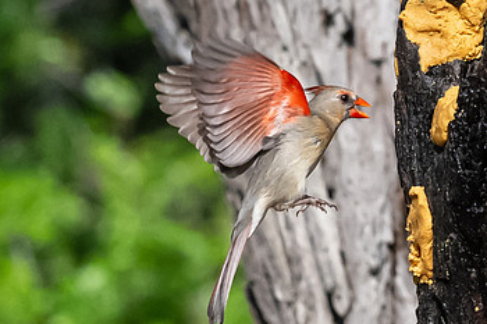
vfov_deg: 0.8
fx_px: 22688
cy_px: -132
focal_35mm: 1678
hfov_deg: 1.2
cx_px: 766
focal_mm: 260
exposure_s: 1/3200
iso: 2500
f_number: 8
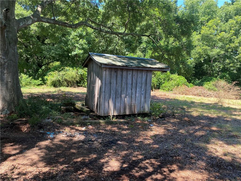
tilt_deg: -6.8
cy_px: 90
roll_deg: +1.0
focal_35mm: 26
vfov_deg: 53.1
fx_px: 181
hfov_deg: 67.3
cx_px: 120
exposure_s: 1/167
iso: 32
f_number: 1.8
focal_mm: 4.25
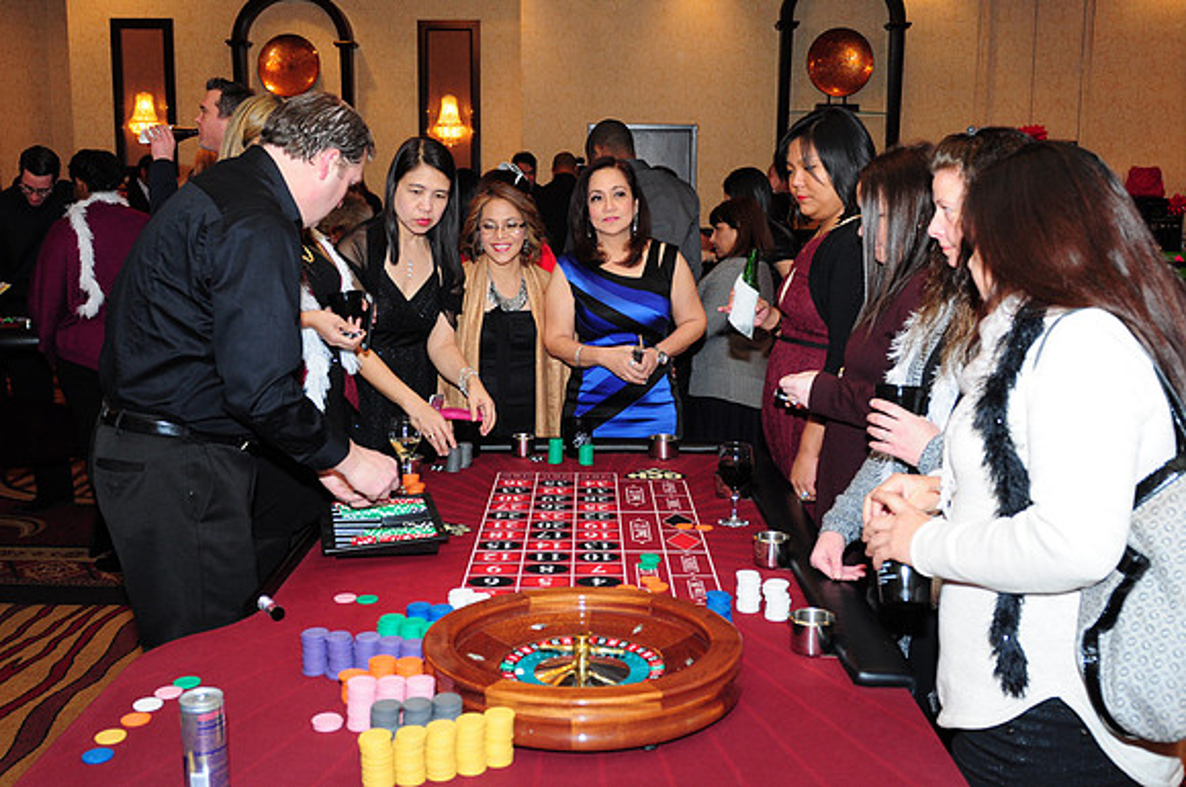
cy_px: 394
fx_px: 1184
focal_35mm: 36
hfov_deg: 53.2
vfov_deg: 36.8
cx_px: 593
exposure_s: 1/60
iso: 800
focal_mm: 24
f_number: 4
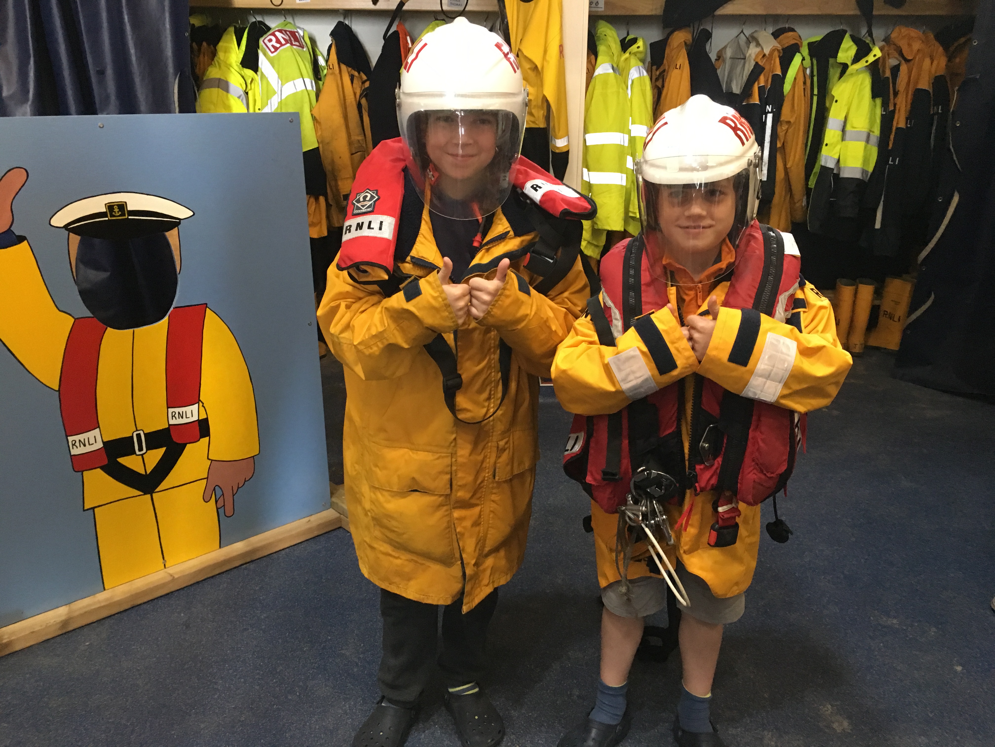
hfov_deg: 61.7
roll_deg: -0.5
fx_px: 834
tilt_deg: -18.5
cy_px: 374
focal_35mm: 29
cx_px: 498
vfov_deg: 48.2
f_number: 2.2
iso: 200
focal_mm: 4.15
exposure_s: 1/25
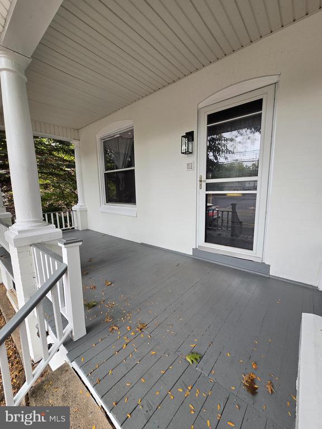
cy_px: 214
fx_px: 161
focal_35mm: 13
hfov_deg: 89.9
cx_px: 161
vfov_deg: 106.2
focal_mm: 2.2
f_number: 2.2
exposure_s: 1/120
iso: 64
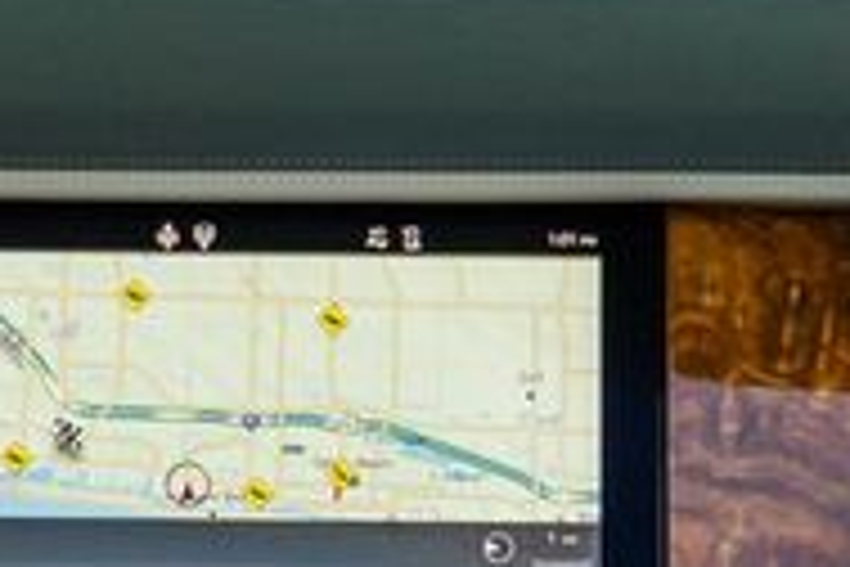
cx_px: 130
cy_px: 883
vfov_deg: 3.9
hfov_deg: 5.8
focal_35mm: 353
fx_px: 8334
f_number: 8
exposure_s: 1/80
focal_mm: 51
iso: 640
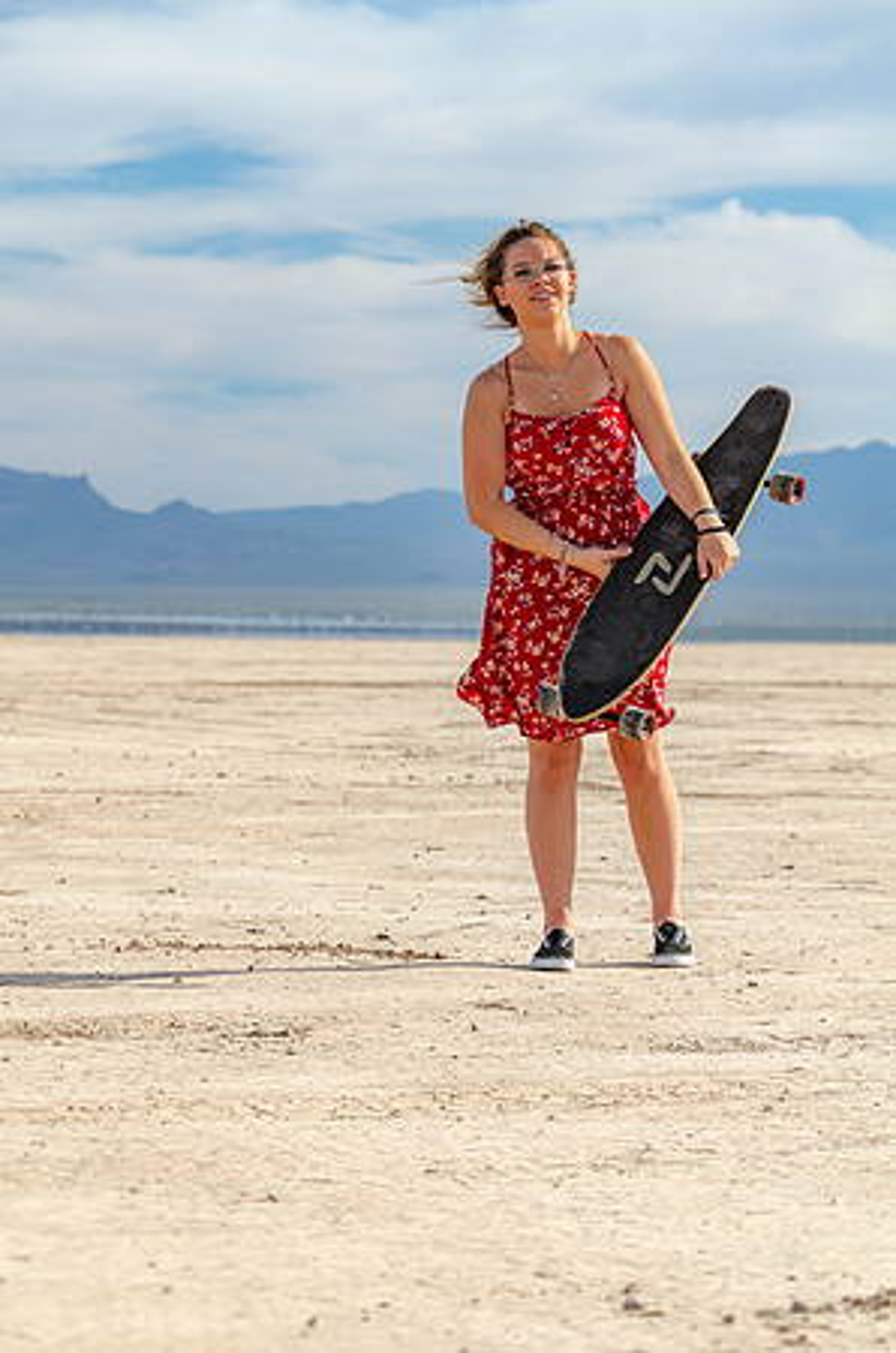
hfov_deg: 9.9
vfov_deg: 14.9
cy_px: 676
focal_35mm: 138
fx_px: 5176
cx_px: 448
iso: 250
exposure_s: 1/640
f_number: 5.3
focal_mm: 92
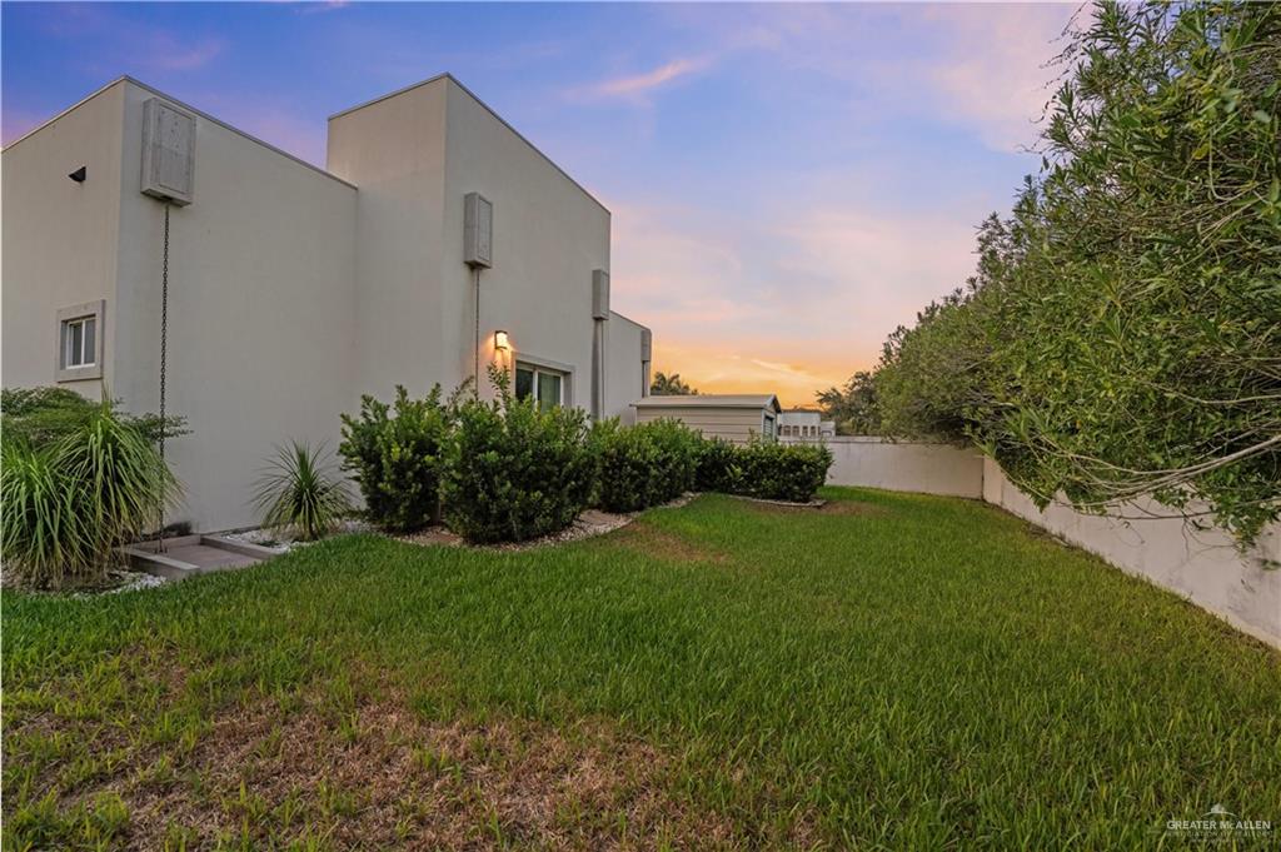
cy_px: 426
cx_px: 640
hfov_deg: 101.2
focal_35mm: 15
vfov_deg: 78.0
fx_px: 526
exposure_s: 1/10
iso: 1000
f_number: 8
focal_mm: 14.8
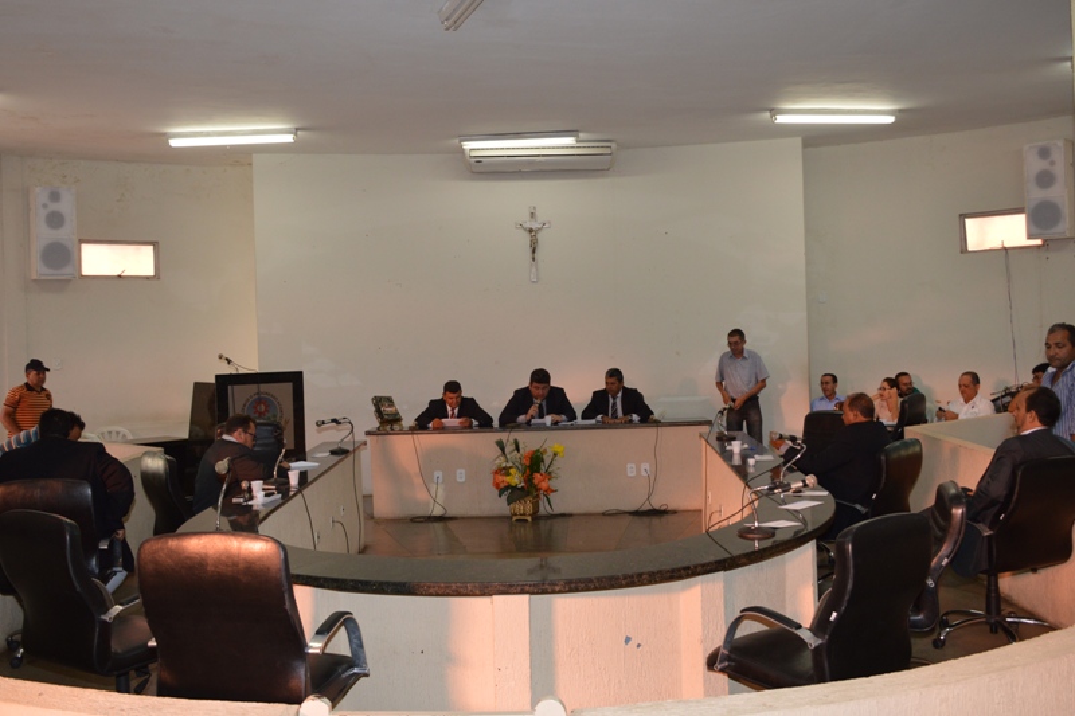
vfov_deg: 43.6
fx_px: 896
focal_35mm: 30
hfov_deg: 61.9
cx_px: 538
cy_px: 358
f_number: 4.5
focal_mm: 20
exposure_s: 1/80
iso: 400
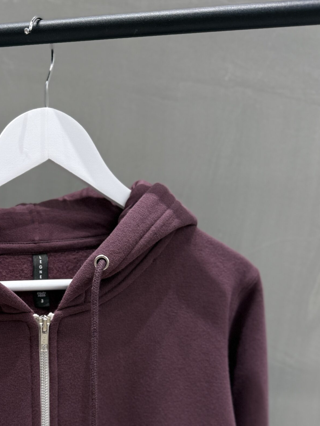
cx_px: 67
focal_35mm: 39
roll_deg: -0.6
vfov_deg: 46.4
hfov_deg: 35.7
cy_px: 310
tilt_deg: -10.5
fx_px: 481
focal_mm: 6.76
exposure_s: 1/100
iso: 50
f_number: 1.78
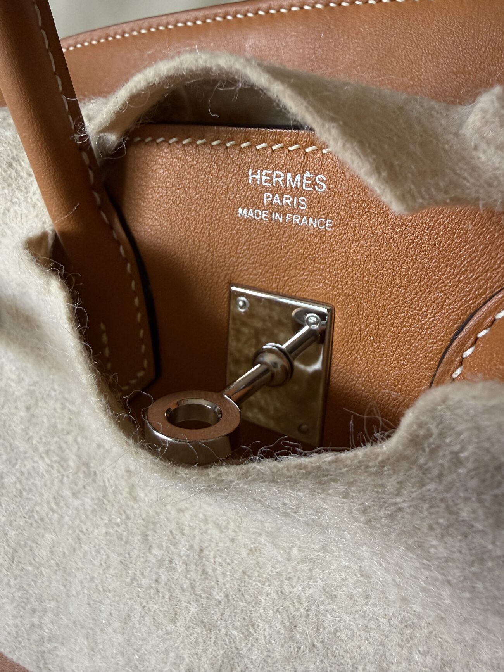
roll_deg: -0.2
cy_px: 336
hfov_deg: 56.8
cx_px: 252
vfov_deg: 71.6
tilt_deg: -22.1
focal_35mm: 24
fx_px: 466
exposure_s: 1/99
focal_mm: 2.22
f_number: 2.2
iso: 200
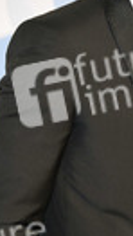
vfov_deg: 8.2
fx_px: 1644
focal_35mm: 263
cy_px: 175
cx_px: 157
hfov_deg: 4.6
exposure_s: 1/160
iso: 500
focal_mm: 82
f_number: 5.6
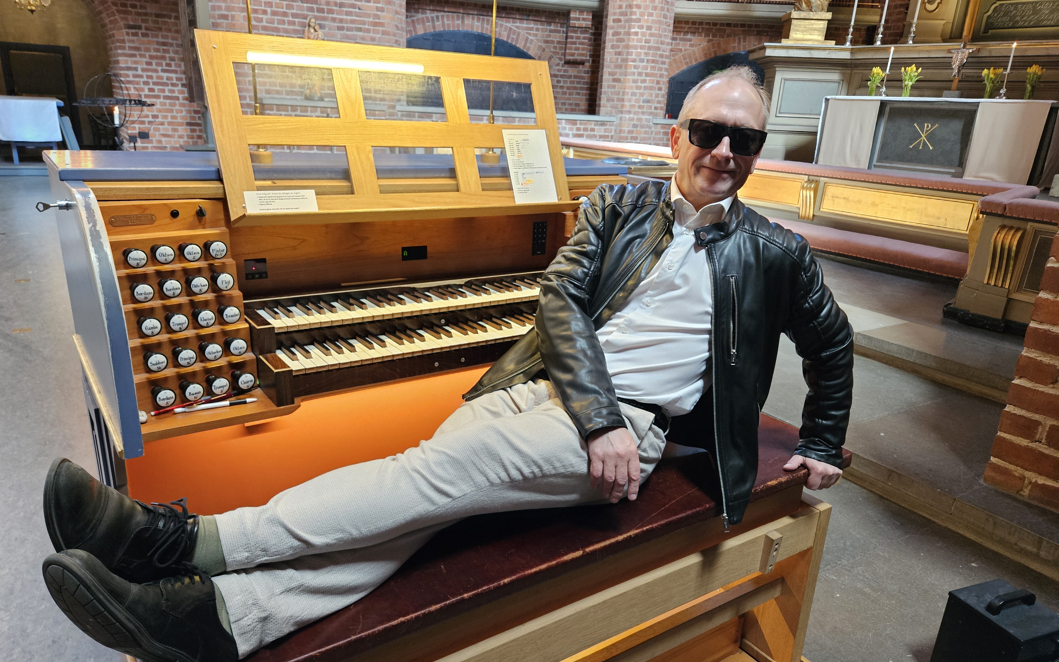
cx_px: 519
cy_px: 361
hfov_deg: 72.5
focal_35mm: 25
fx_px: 722
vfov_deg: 49.2
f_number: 1.8
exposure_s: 1/100
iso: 640
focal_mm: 5.4
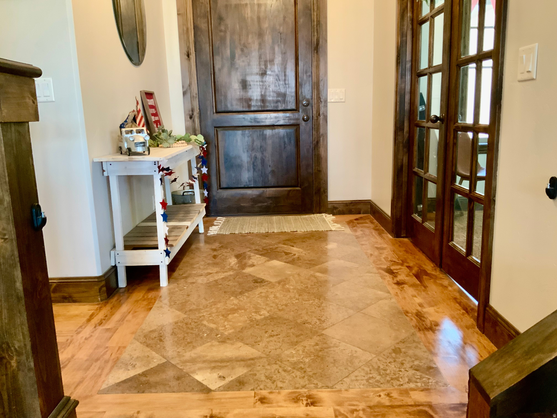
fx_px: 467
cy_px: 209
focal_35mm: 29
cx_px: 278
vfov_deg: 48.2
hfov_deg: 61.7
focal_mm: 3
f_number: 1.8
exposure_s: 1/40
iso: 250
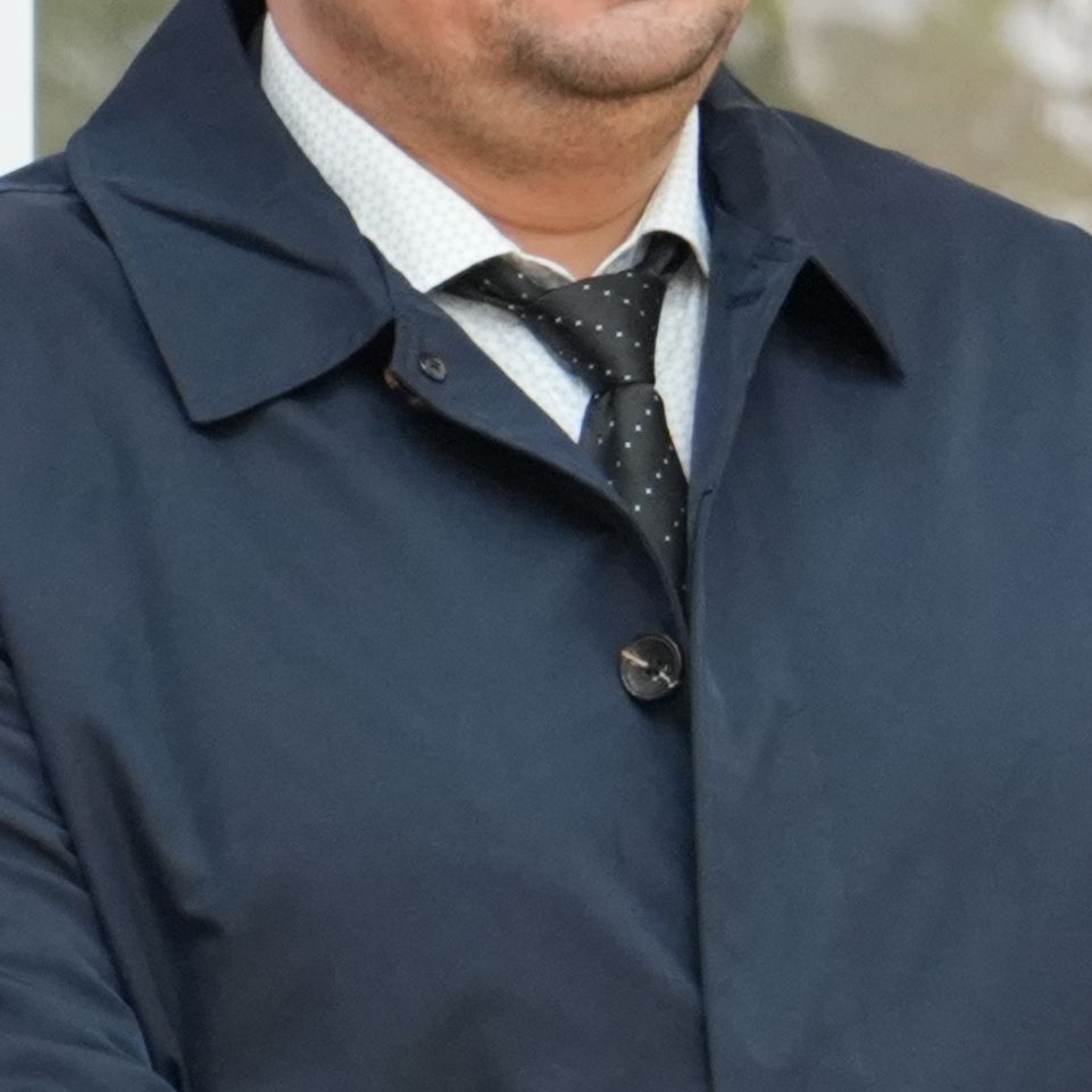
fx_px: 23234
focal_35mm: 651
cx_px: 364
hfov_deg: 2.7
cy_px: 1294
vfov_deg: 2.7
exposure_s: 1/250
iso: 3200
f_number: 4
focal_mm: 105
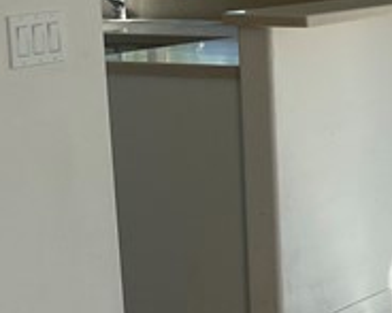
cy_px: 79
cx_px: 716
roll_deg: +0.9
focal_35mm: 136
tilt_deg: -7.6
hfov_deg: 12.8
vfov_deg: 11.3
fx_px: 1577
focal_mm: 5.1
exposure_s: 1/824
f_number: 1.6
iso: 32
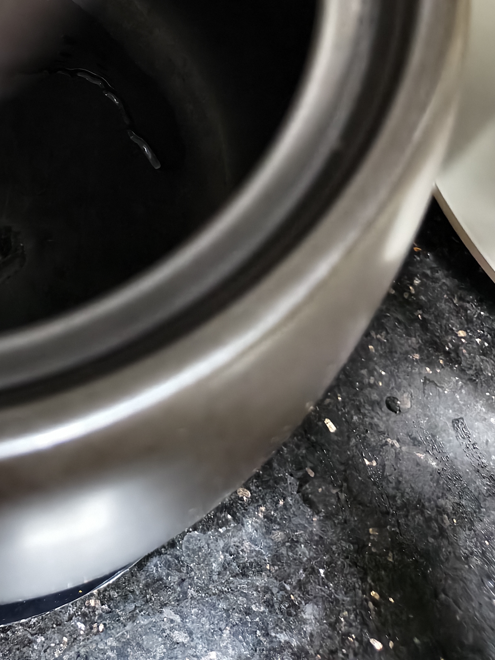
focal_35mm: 45
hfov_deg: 30.4
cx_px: 27
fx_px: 858
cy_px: 29
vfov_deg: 38.3
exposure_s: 1/20
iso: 1492
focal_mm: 5.56
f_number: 1.88
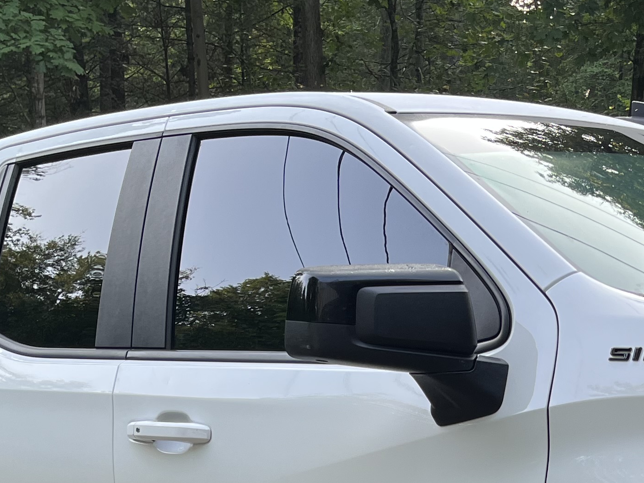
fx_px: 1395
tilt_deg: -16.4
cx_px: 470
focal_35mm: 75
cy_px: 691
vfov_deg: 17.9
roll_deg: +0.5
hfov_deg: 25.7
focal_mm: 5.1
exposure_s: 1/122
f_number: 1.6
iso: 40
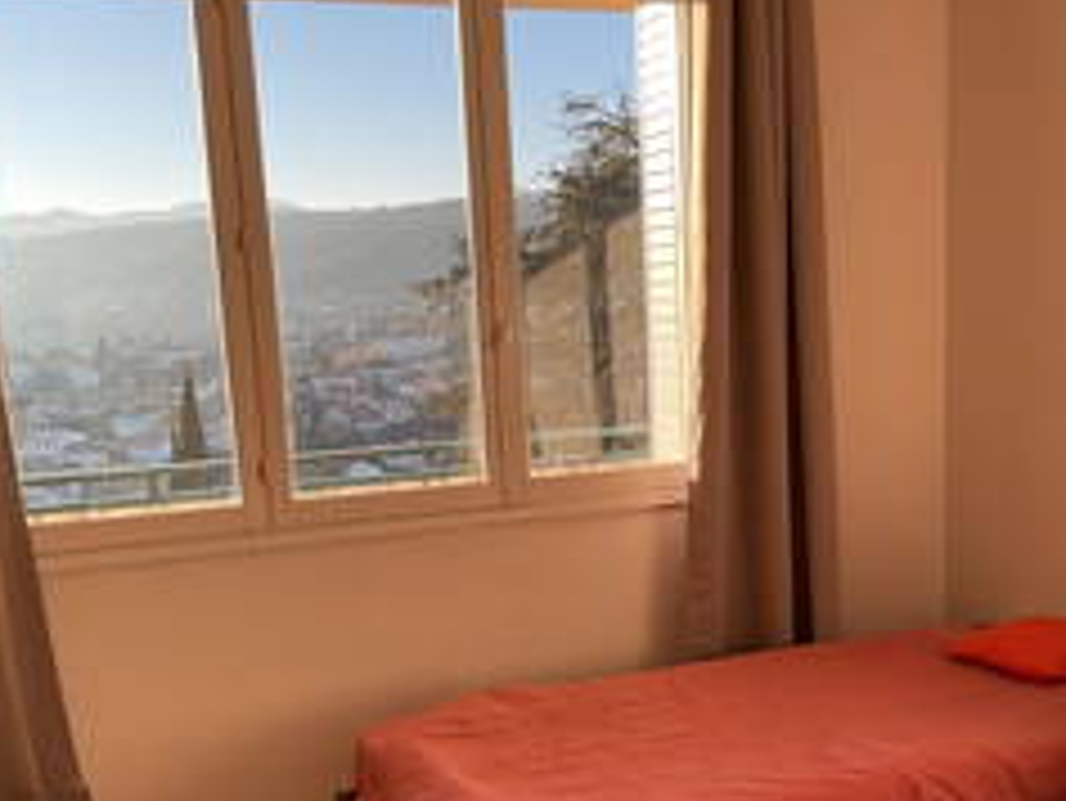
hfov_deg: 42.8
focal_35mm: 44
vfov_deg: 32.7
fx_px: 1356
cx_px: 621
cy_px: 518
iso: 16
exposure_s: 1/295
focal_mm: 3
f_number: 1.8
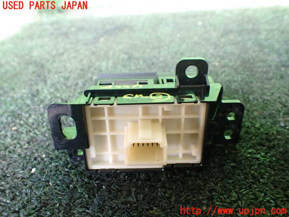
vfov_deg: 46.8
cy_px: 108
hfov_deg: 60.0
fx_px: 250
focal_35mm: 30
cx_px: 144
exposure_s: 1/125
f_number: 2.3
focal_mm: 5.4
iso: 400
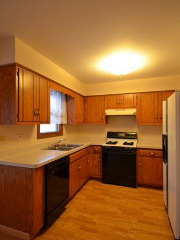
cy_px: 125
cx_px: 89
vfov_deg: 81.7
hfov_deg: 65.9
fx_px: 139
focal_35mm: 20
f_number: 4
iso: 100
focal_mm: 12
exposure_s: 1/6
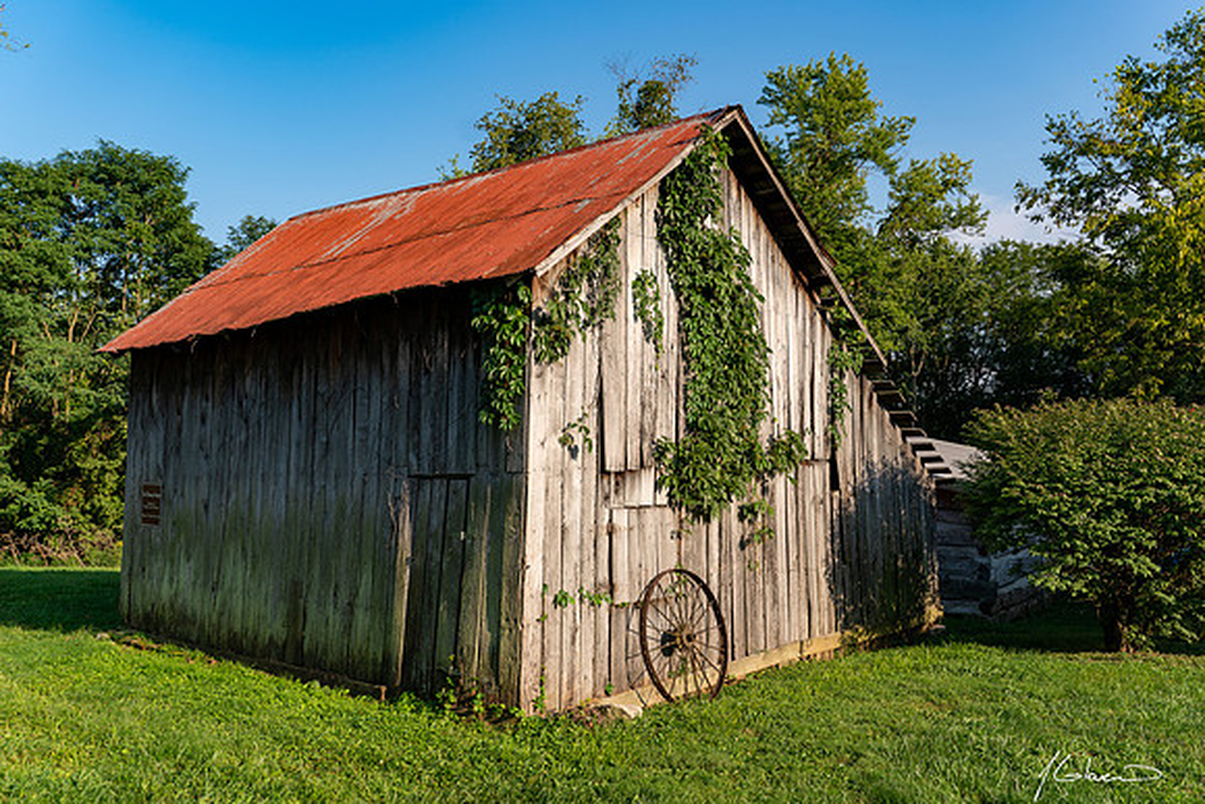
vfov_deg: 44.4
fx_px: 984
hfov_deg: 63.0
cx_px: 618
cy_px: 418
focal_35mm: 29
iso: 100
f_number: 5
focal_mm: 28
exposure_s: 1/400
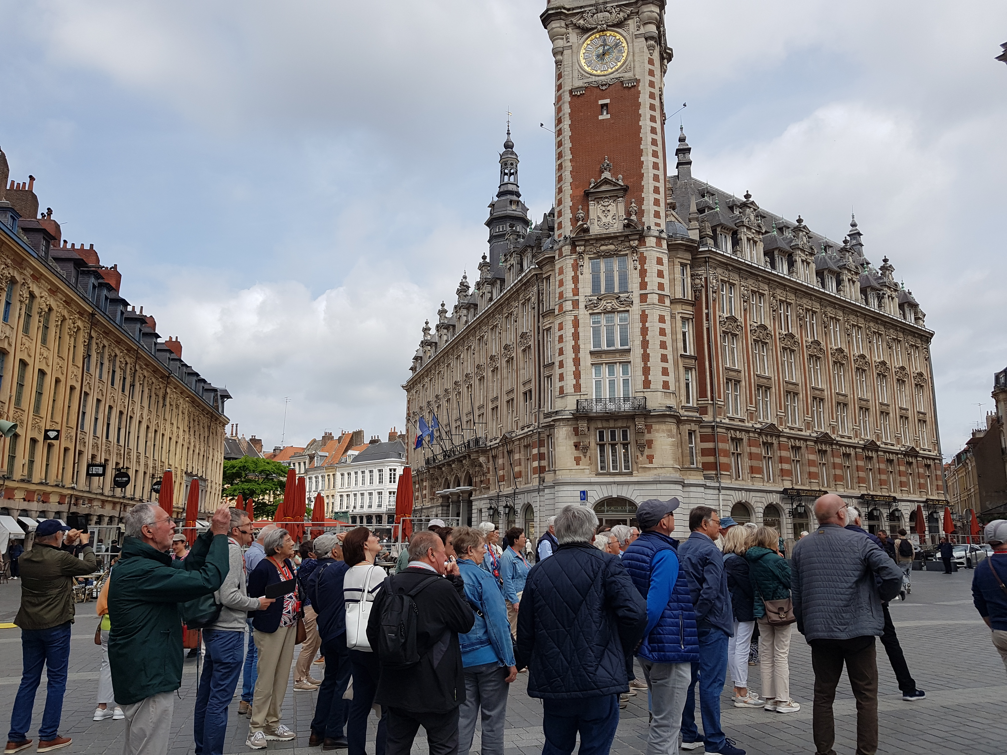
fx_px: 756
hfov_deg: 67.3
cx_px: 504
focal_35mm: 26
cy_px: 378
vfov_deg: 53.1
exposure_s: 1/2648
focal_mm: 4.2
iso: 50
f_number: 1.7
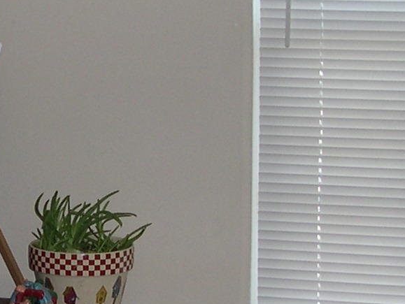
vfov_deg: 10.0
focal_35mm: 149
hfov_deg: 13.0
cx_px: -17
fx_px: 1744
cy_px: 158
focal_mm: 8
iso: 100
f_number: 2.8
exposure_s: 1/60
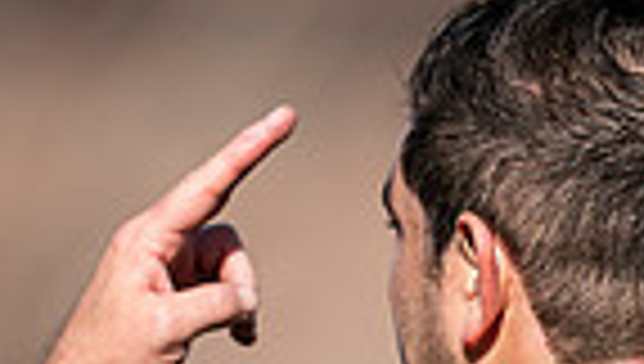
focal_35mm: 1832
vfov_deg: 0.7
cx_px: 438
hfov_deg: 1.2
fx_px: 31337
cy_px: 625
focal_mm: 400
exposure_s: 1/1250
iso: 100
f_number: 2.8
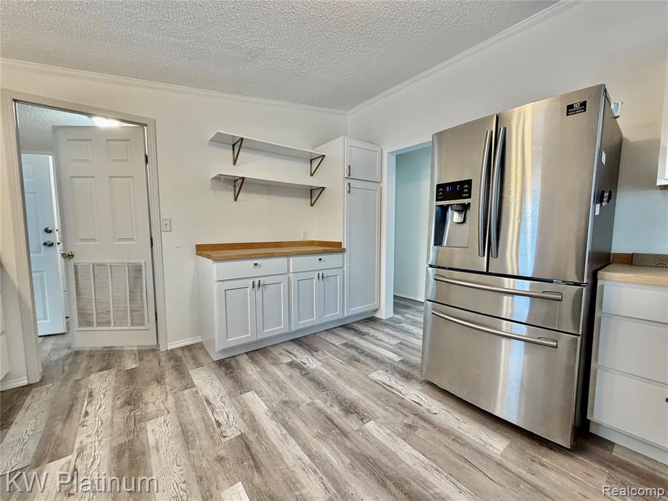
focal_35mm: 14
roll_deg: +0.3
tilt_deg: -4.0
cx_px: 334
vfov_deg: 85.7
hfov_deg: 102.1
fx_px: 270
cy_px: 250
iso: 250
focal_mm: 2.22
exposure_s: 1/60
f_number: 2.2
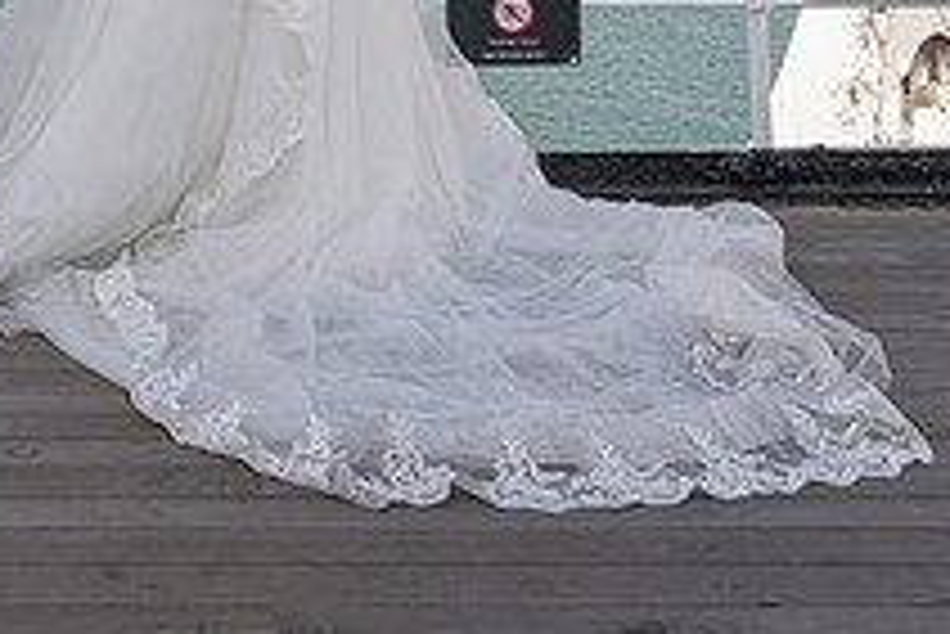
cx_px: 95
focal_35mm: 66
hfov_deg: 29.2
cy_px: -173
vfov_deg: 19.2
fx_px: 1743
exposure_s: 1/200
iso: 200
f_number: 9
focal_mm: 24
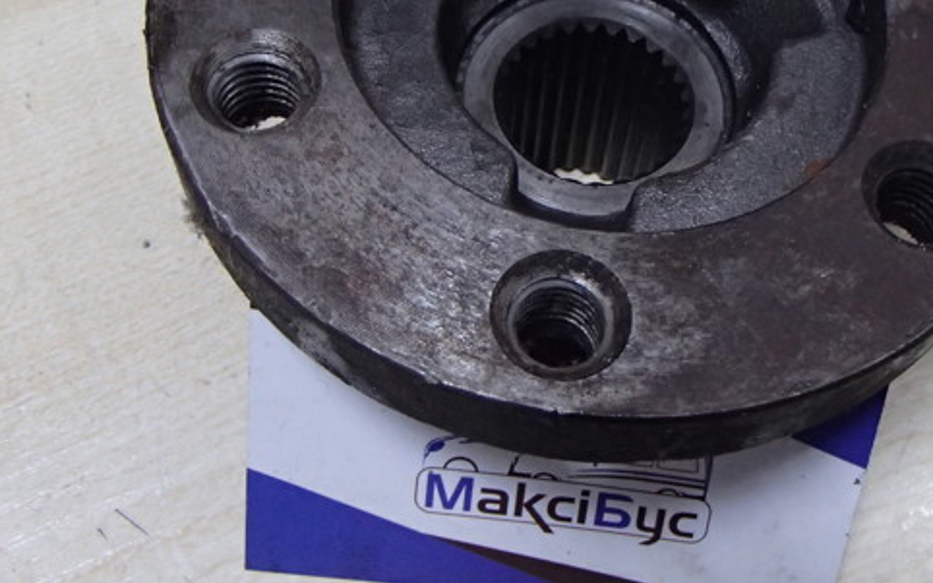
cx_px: 550
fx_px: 1322
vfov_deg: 24.7
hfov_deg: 38.7
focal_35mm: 52
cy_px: 169
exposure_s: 1/40
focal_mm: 6.64
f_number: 4.7
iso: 800
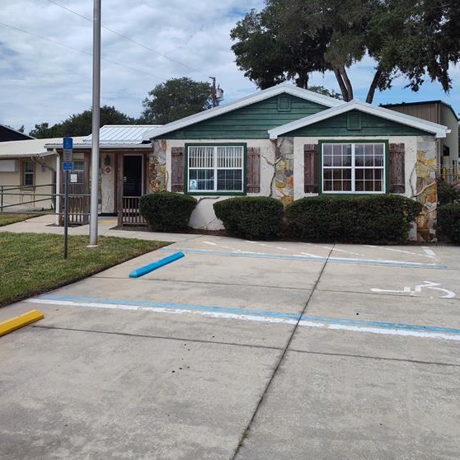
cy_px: 166
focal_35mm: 28
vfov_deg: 56.4
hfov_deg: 57.3
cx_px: 235
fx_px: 421
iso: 100
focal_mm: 5.56
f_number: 1.8
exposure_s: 1/2087
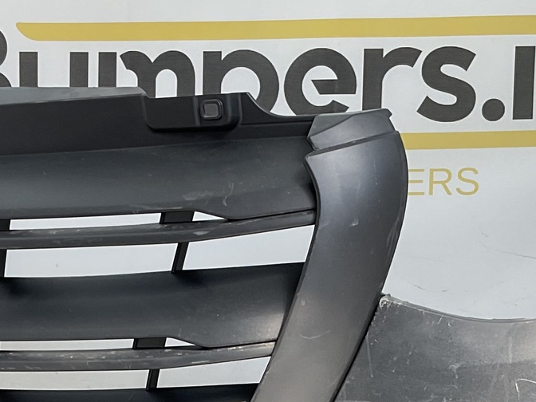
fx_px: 1347
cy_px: 487
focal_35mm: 87
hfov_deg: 22.5
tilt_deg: -9.6
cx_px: 231
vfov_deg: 16.3
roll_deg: -2.6
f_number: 1.8
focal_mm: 3
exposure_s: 1/235
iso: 16
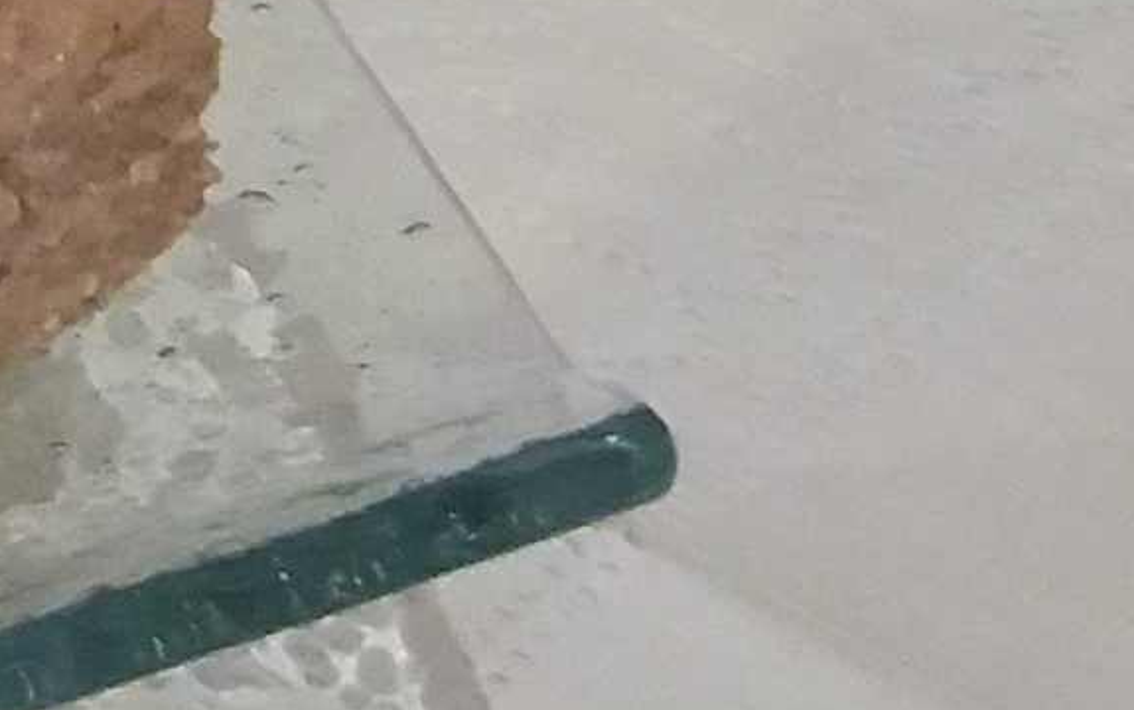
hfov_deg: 8.6
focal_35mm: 213
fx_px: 6586
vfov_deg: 5.7
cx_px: -1943
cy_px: -1454
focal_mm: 3.7
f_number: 1.9
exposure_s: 1/20
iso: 160
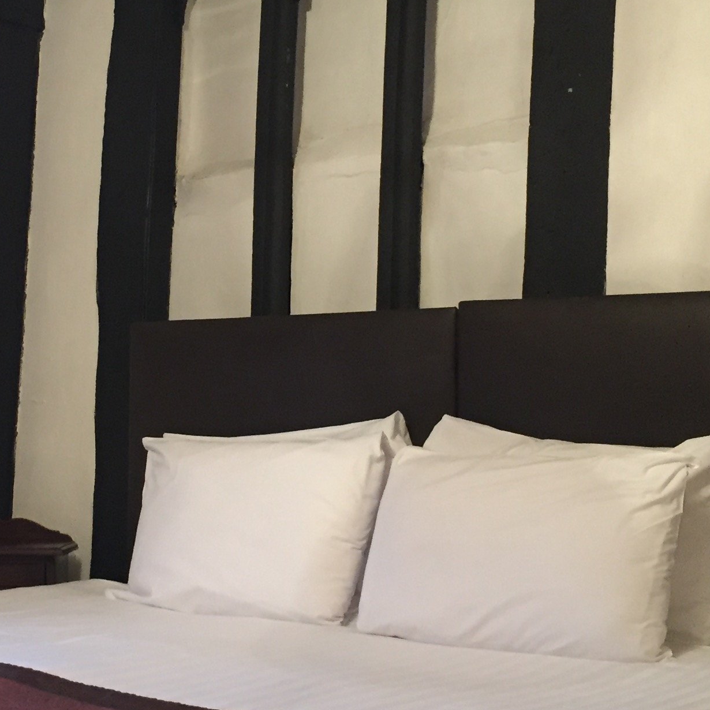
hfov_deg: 25.1
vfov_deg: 25.3
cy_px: 312
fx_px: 1578
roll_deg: -1.7
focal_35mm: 68
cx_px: 185
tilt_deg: +5.2
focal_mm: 4.15
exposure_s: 1/17
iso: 500
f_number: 2.2
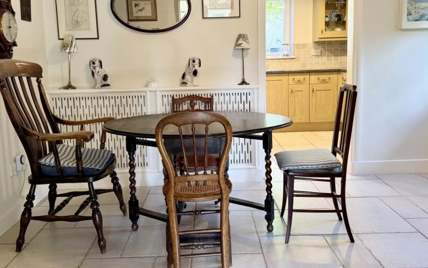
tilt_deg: -6.6
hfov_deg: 59.6
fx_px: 373
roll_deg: +1.3
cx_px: 213
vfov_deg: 39.2
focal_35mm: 32
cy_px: 100
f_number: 1.78
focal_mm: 6.76
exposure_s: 1/50
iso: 100
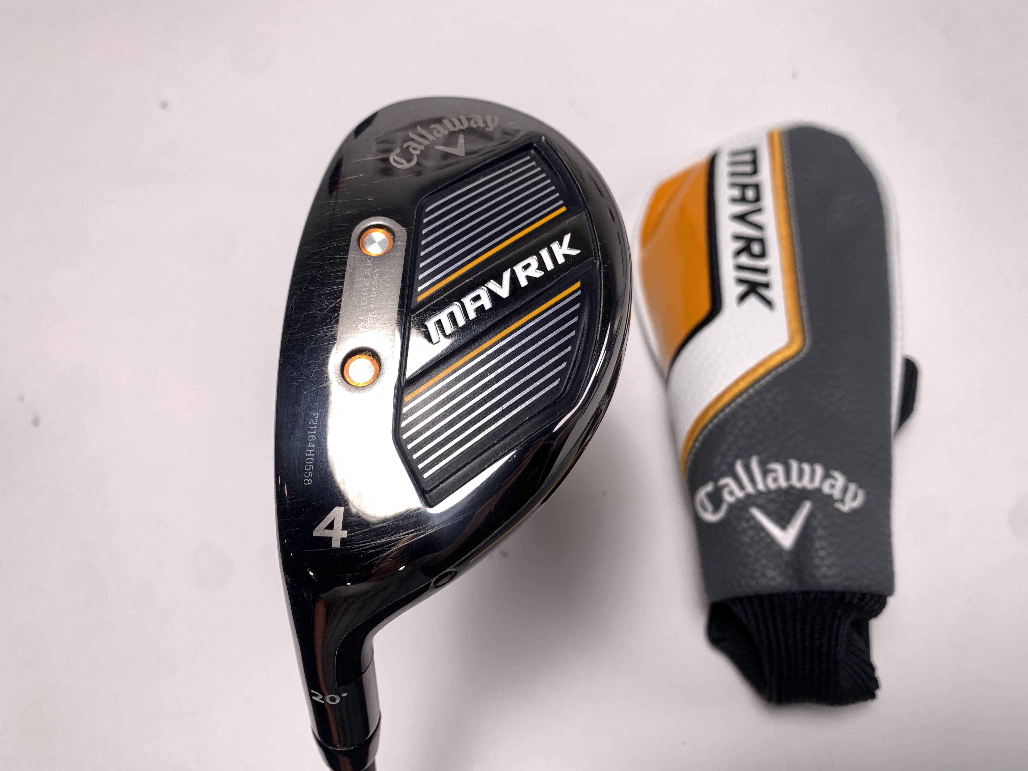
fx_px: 772
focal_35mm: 26
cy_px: 386
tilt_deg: -66.9
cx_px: 514
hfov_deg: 67.3
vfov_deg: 53.1
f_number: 1.8
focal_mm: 4.25
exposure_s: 1/159
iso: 25
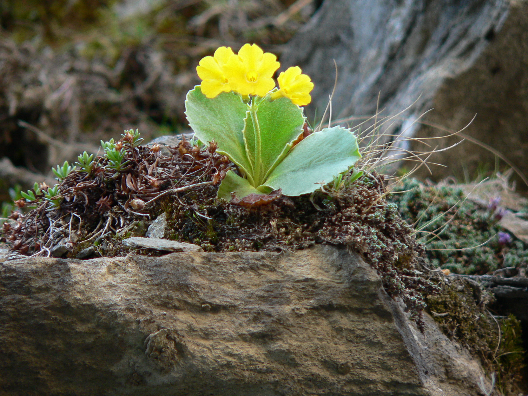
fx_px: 6589
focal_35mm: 432
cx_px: 264
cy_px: 198
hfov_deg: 4.6
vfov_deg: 3.4
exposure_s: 1/60
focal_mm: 72
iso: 100
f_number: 2.8
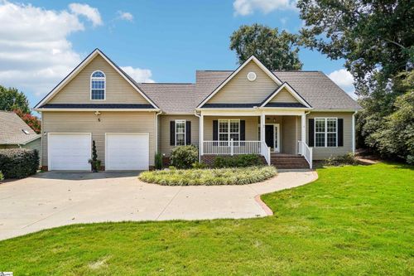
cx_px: 207
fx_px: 224
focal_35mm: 20
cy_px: 138
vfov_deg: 63.2
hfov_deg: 85.4
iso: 100
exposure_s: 1/200
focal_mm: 13
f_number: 8
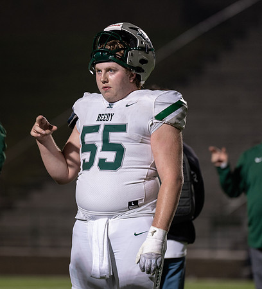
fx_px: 3078
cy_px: 144
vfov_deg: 5.4
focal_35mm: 341
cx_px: 109
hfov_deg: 4.9
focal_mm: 200
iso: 640
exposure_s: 1/320
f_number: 2.8
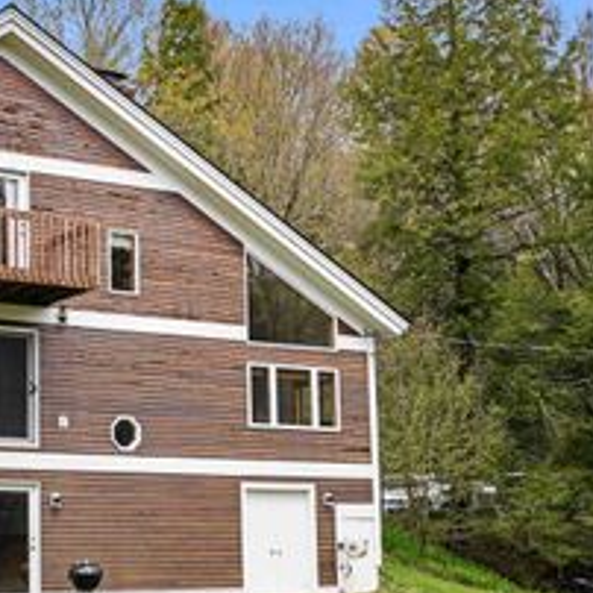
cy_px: 342
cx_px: -23
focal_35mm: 63
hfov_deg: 25.7
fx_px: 1221
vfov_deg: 27.3
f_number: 14
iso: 1000
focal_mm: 30
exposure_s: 1/200
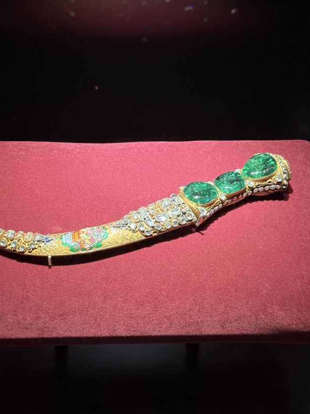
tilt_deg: -32.3
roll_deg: +0.0
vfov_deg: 31.7
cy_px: 187
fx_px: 729
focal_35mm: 61
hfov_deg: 24.0
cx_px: 137
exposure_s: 1/41
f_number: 1.78
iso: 250
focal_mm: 6.76
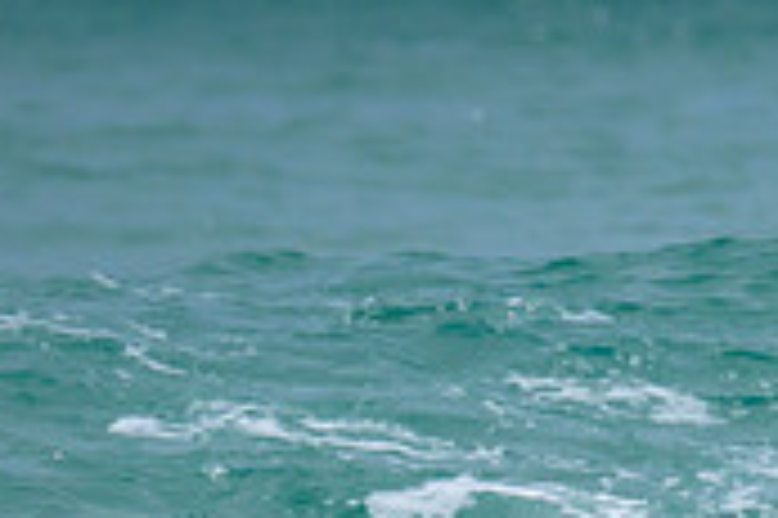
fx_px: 63778
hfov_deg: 0.7
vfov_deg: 0.5
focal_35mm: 2954
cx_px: 783
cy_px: 533
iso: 640
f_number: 11
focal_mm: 800
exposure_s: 1/2000
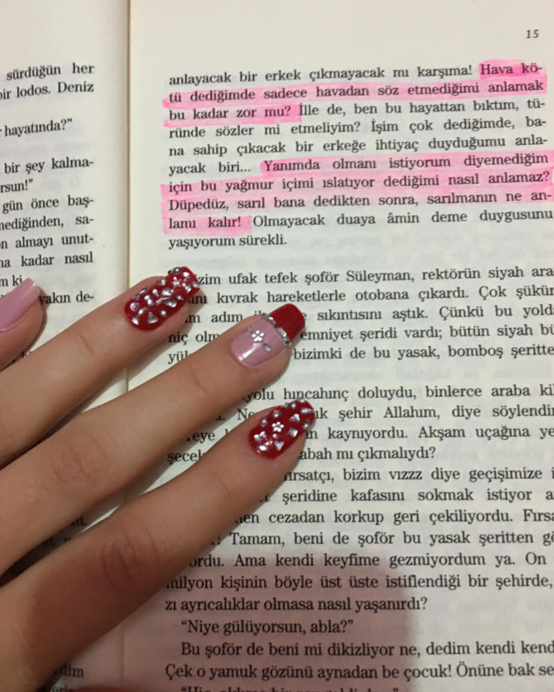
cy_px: 317
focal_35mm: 31
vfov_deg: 57.1
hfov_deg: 47.1
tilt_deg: -82.0
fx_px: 635
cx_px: 274
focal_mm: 4.15
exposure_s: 1/8
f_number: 2.2
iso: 125
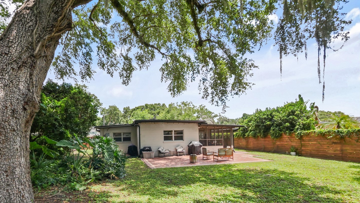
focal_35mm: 17
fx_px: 162
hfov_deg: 95.5
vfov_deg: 62.4
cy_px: 135
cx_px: 160
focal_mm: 7
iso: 200
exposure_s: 1/320
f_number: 6.3
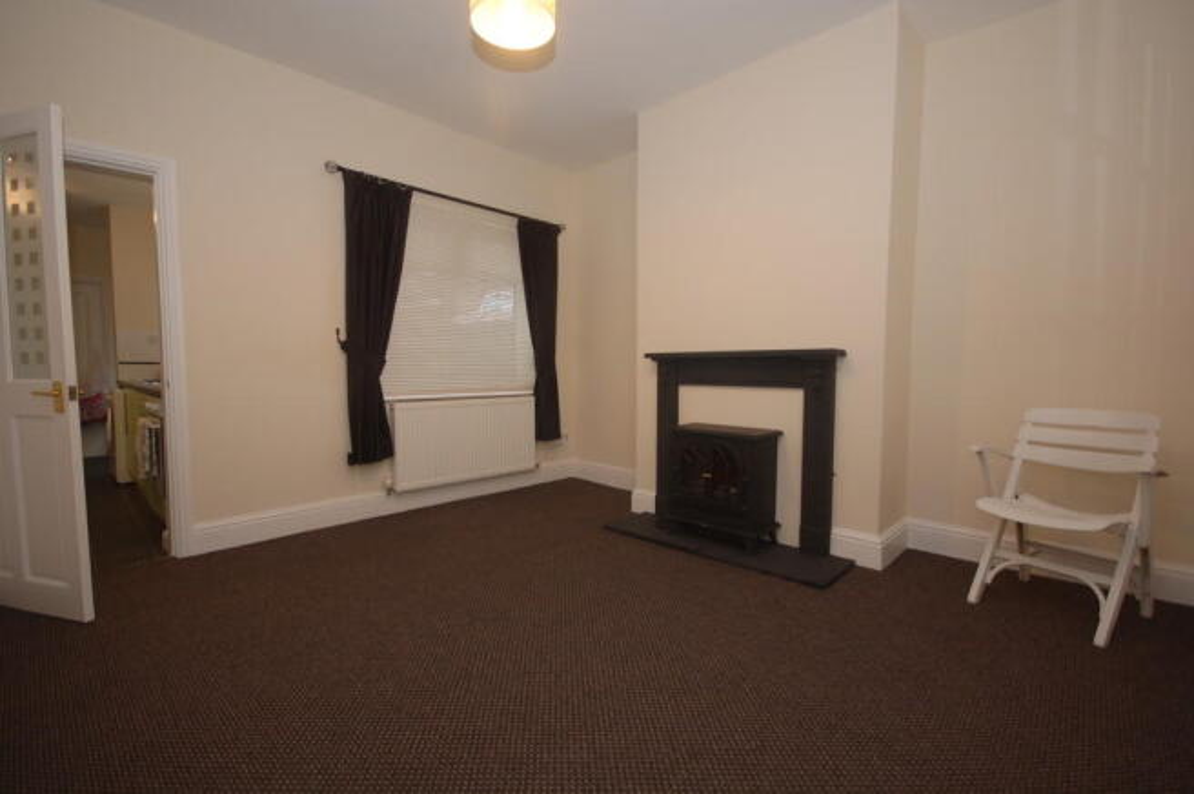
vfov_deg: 77.2
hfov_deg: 100.4
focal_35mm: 15
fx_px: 497
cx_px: 597
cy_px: 397
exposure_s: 1/60
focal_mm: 10
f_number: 4
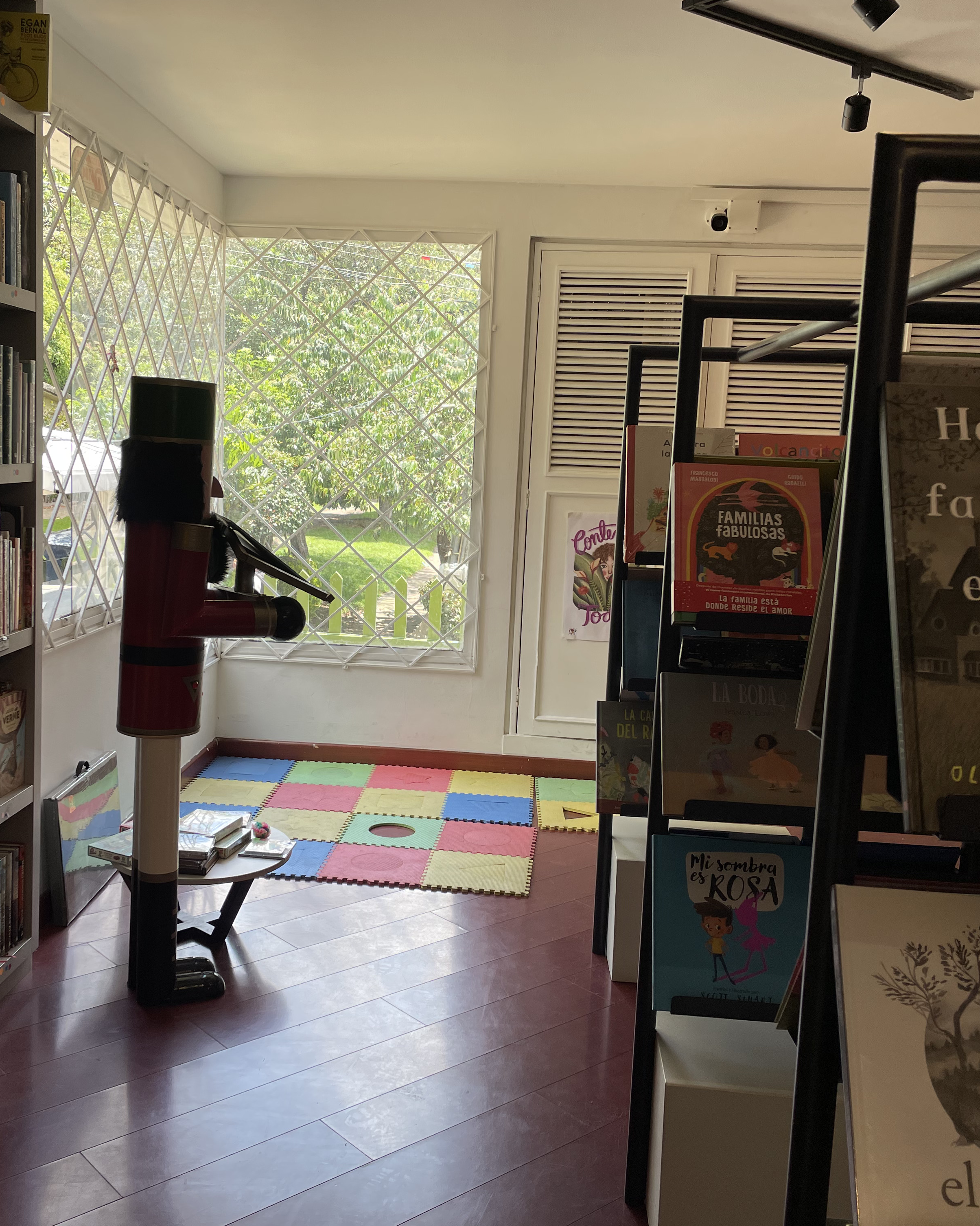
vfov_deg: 52.8
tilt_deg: -8.8
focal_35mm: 34
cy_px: 613
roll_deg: -2.2
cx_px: 421
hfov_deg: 43.3
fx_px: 1233
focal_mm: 4.2
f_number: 1.6
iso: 32
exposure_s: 1/281
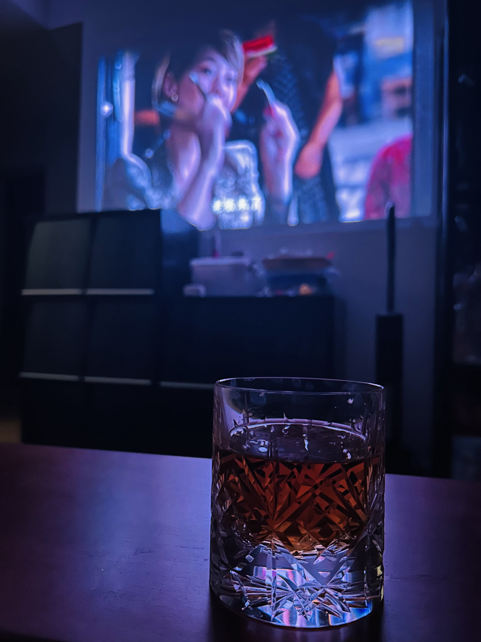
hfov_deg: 53.1
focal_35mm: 26
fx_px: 482
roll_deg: -1.6
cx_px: 240
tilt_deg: +0.8
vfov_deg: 67.3
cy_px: 321
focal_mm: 5.7
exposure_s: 1/20
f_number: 1.5
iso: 1250
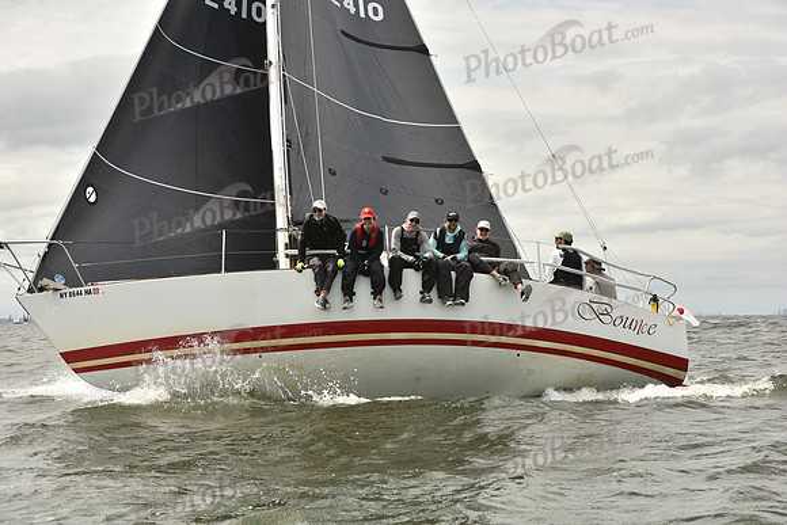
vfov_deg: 19.5
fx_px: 1531
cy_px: 262
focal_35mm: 70
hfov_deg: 28.8
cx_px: 394
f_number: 8
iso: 250
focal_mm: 70
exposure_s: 1/800
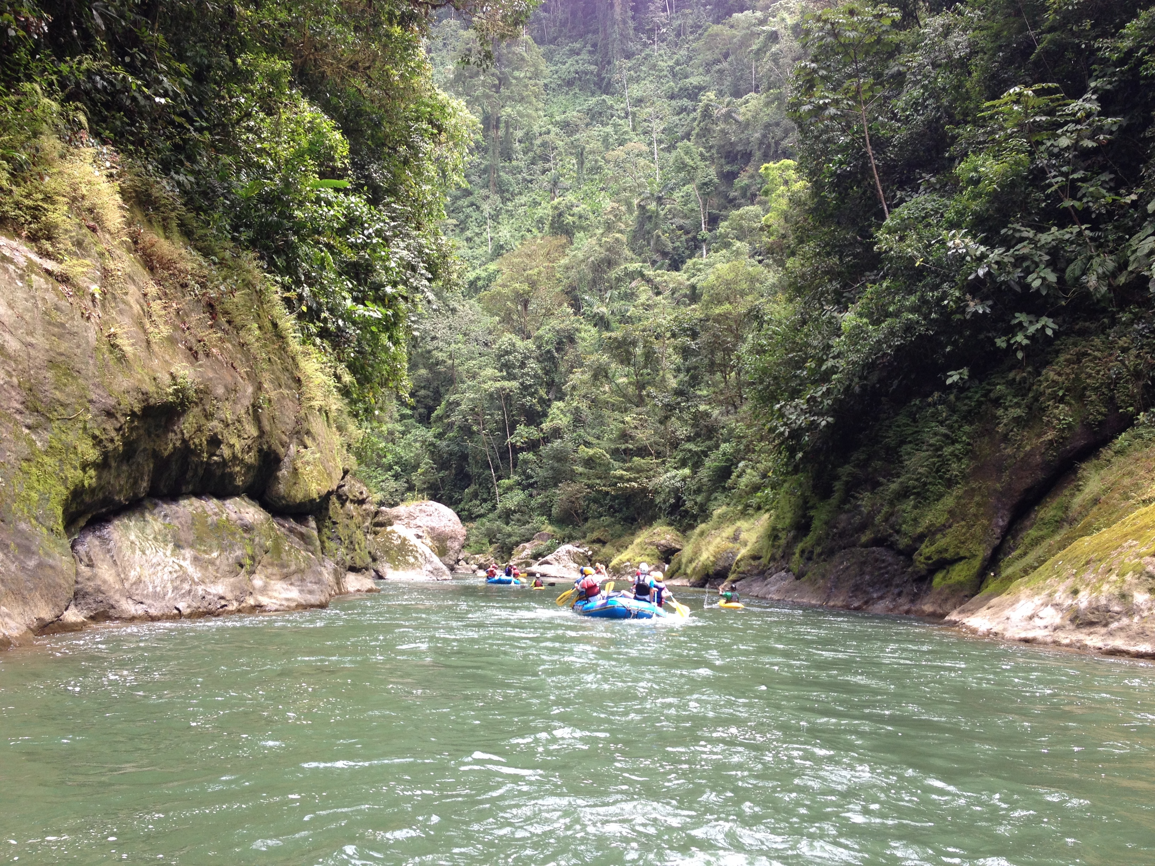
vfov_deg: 40.7
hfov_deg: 52.6
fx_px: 1168
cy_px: 433
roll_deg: -3.5
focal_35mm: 35
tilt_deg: +2.7
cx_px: 578
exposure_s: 1/221
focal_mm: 4.28
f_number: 2.4
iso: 50
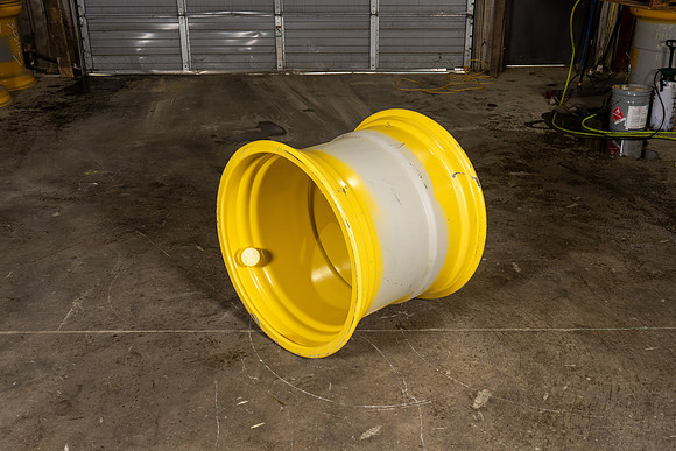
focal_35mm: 38
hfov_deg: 50.7
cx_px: 338
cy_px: 226
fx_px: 714
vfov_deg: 35.1
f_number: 7.1
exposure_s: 1/125
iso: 800
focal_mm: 38
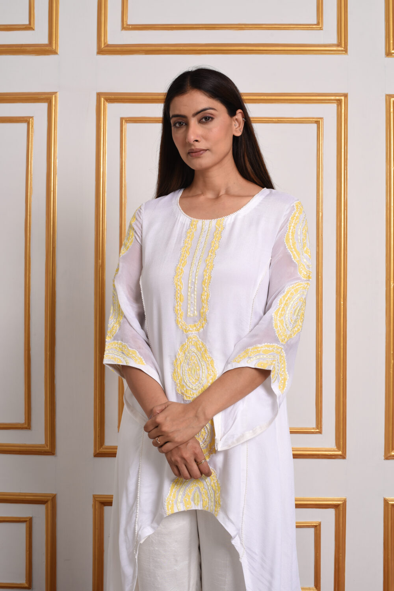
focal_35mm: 50
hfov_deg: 27.0
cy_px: 296
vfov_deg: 39.6
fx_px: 820
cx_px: 197
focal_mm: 50
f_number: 10
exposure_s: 1/125
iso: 80
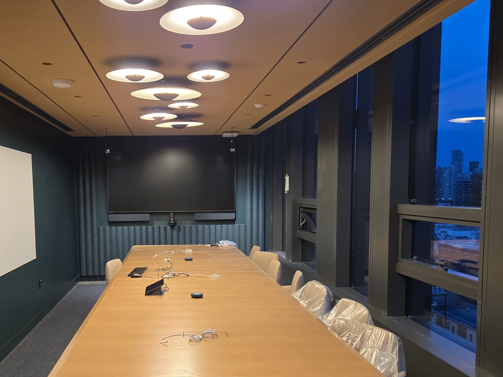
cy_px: 233
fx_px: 480
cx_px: 183
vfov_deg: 42.7
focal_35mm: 33
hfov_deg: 54.6
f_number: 1.8
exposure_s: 1/120
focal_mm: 5.4
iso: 400
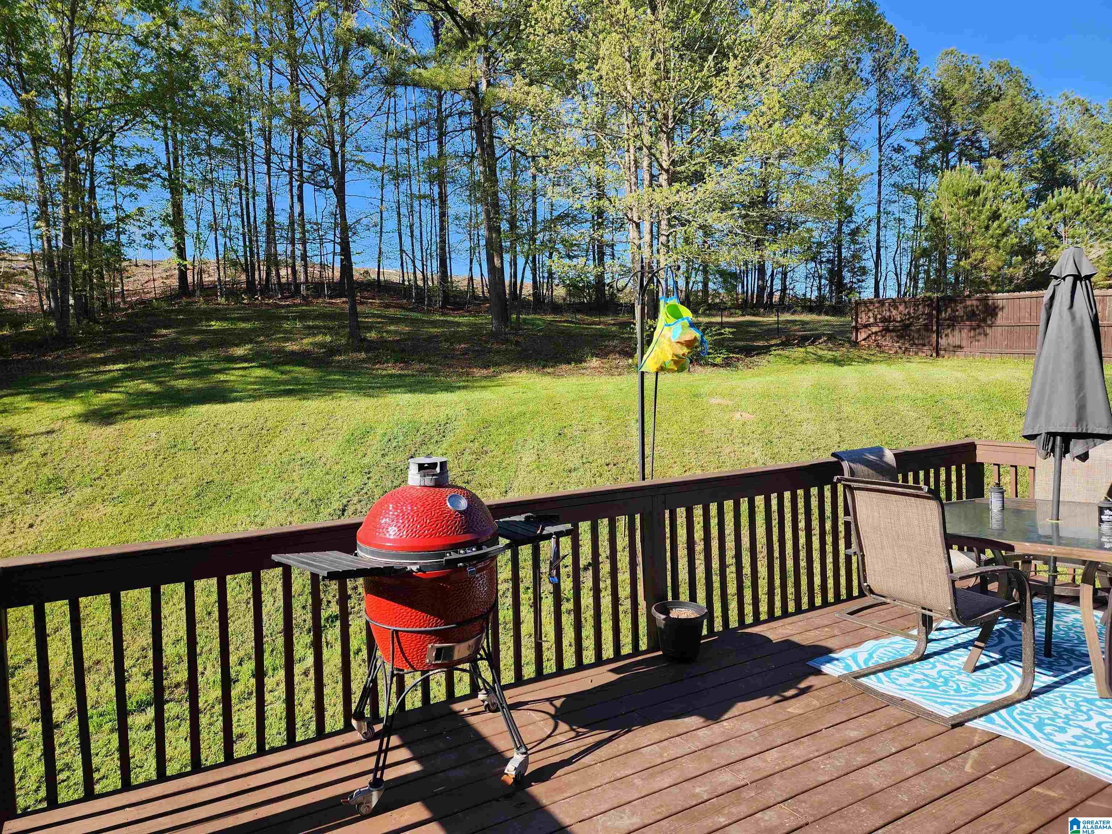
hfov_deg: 73.9
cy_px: 417
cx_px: 556
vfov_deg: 58.9
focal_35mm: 23
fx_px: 739
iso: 12
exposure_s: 1/496
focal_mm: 6.4
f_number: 1.8
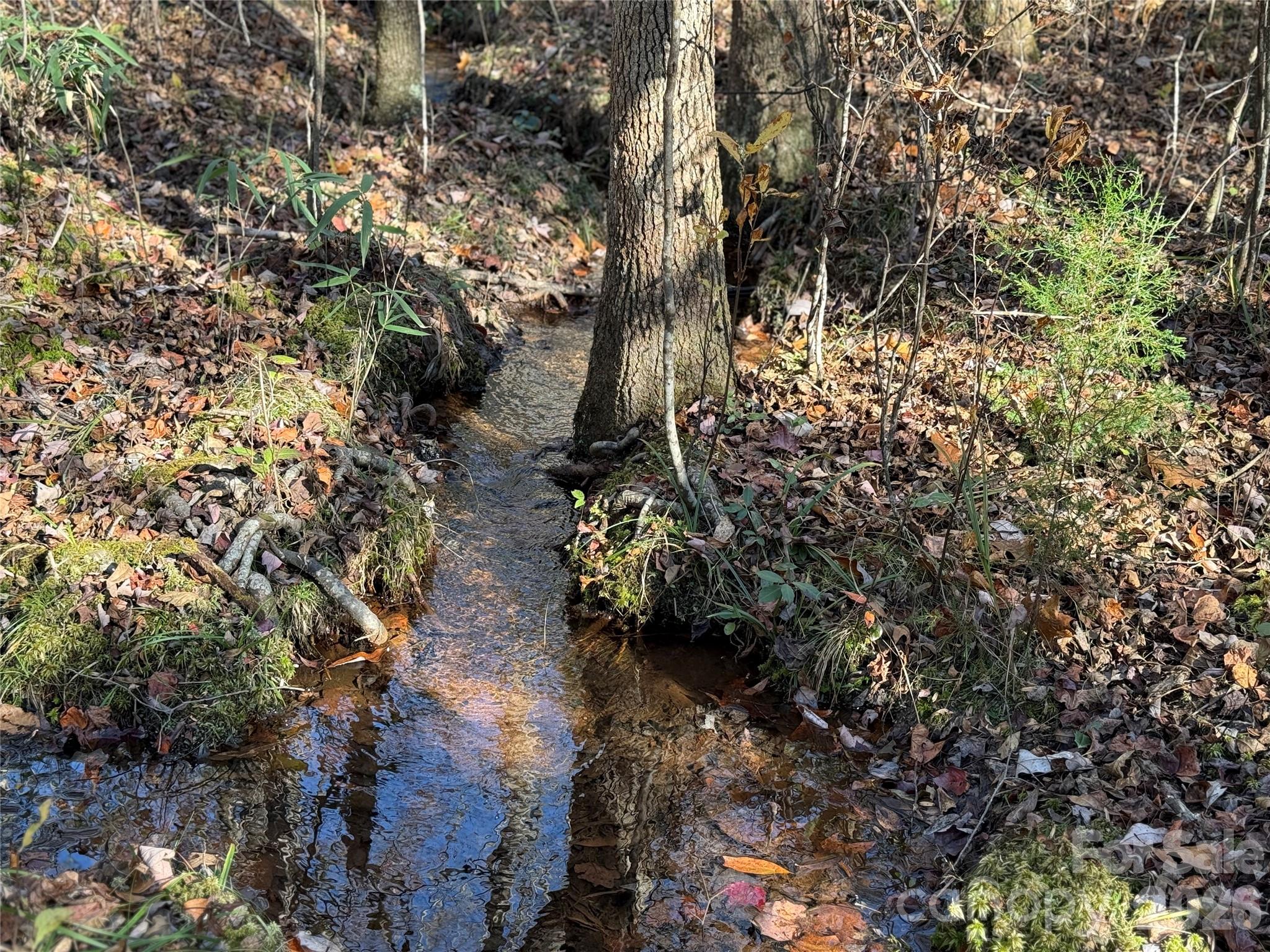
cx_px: 635
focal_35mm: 48
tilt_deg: -23.4
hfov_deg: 39.7
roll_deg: -2.8
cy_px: 476
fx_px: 1761
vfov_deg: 30.3
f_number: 1.78
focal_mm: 6.76
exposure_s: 1/253
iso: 64
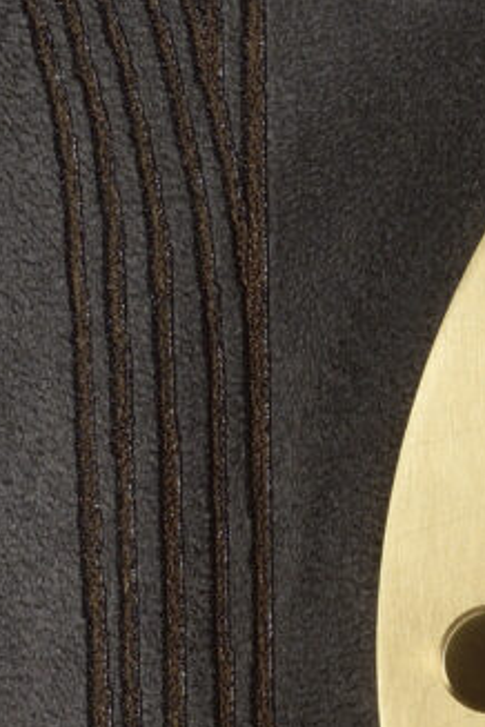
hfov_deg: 3.5
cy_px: 541
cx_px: 765
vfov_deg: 5.3
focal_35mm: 392
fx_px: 7921
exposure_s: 1/200
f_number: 13
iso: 200
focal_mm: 50
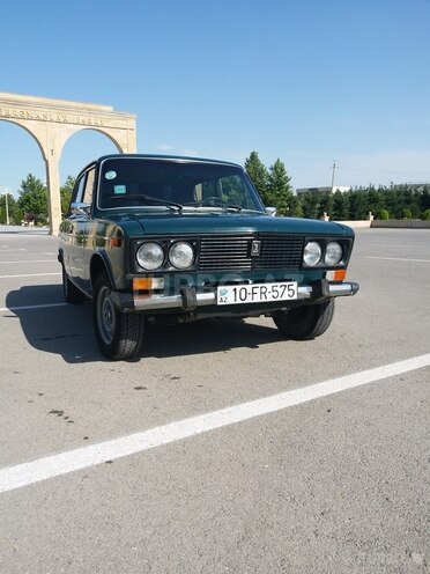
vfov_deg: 65.3
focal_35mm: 27
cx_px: 215
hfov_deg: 51.4
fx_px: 447
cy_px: 287
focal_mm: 3.7
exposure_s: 1/1222
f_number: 1.9
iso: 40
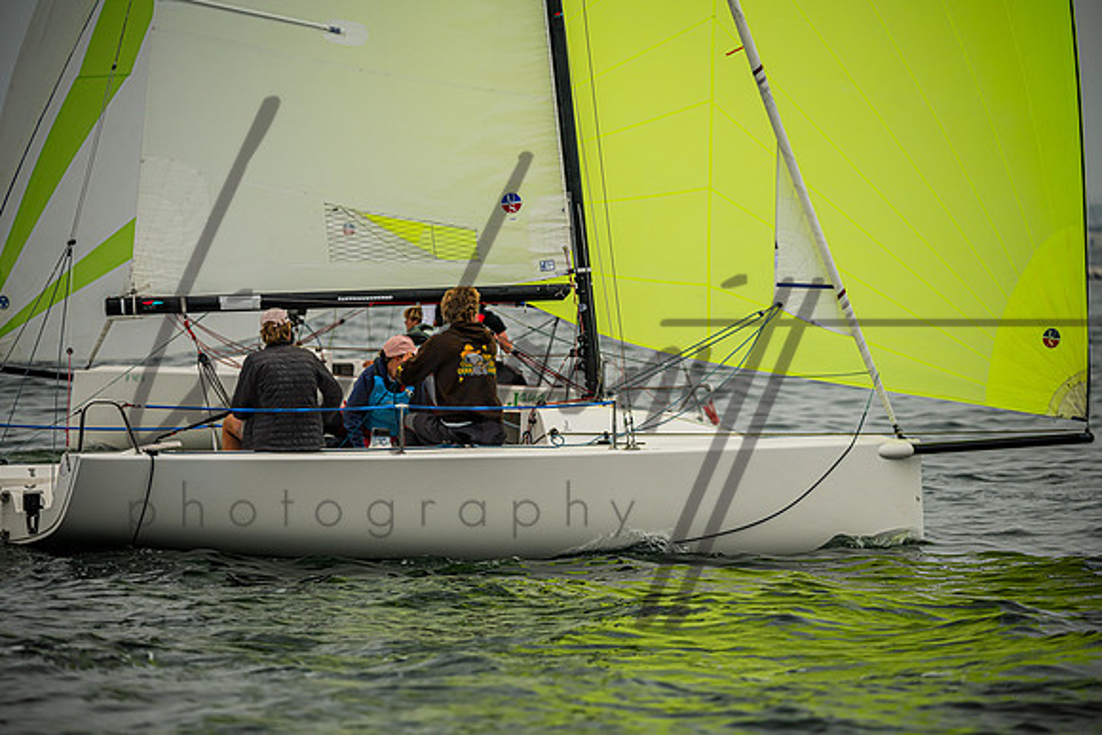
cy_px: 368
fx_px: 7796
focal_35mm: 255
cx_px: 545
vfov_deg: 5.4
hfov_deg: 8.1
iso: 250
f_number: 5
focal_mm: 250
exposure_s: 1/4000
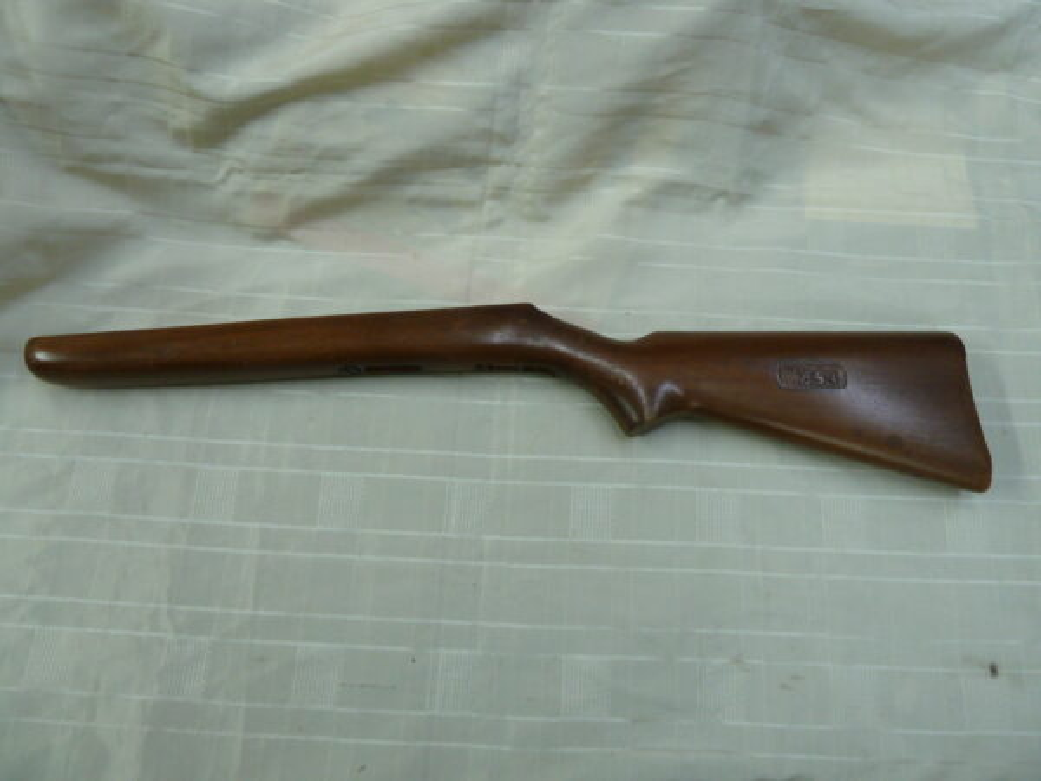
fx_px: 752
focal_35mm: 25
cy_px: 390
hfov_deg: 69.4
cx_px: 520
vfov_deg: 54.9
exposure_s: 1/30
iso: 200
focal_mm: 4.1
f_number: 3.3
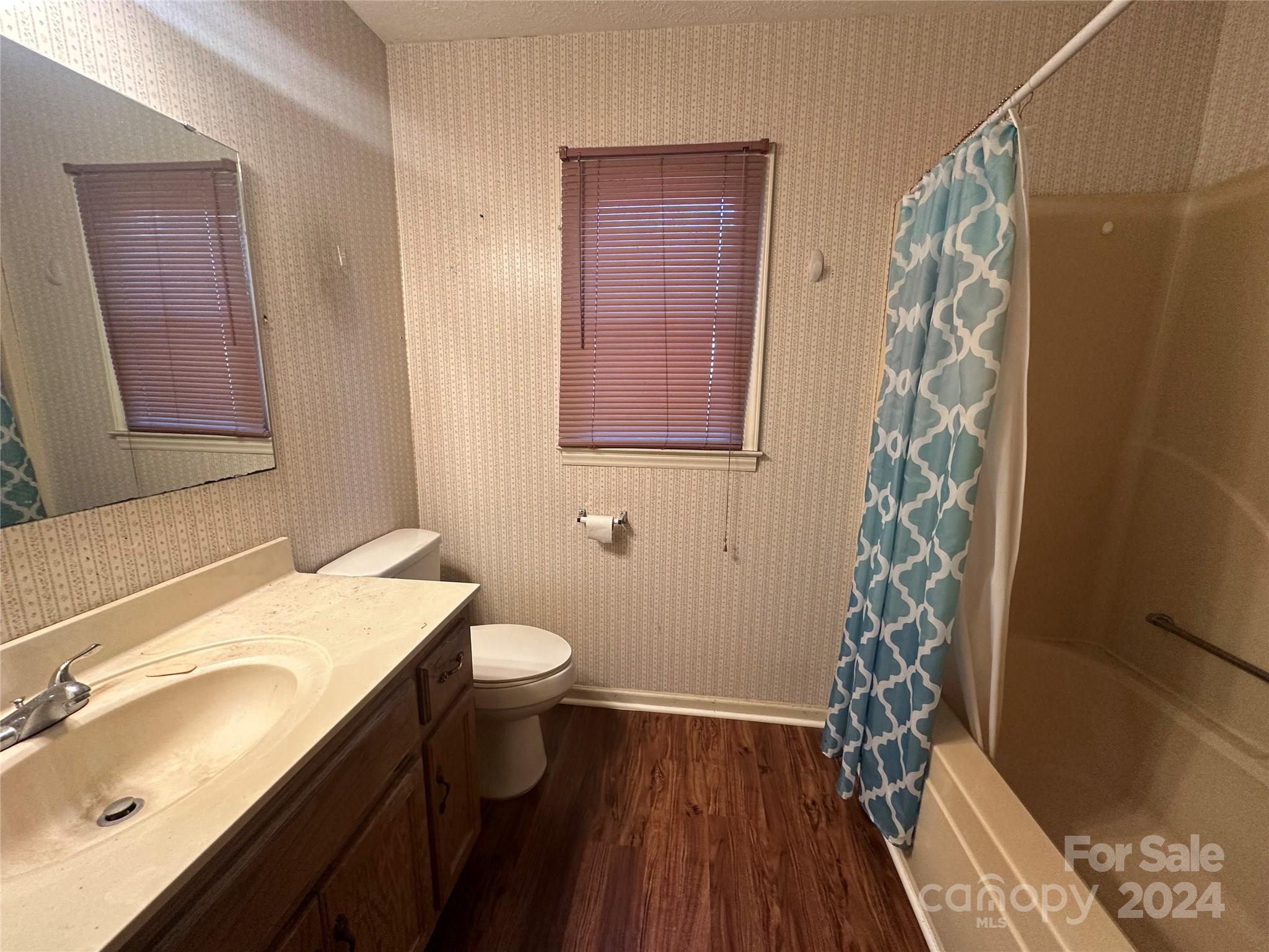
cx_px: 634
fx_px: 513
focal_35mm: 14
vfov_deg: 85.7
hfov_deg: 102.1
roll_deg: -0.6
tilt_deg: -10.5
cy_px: 476
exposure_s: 1/120
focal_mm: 2.22
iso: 250
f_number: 2.2
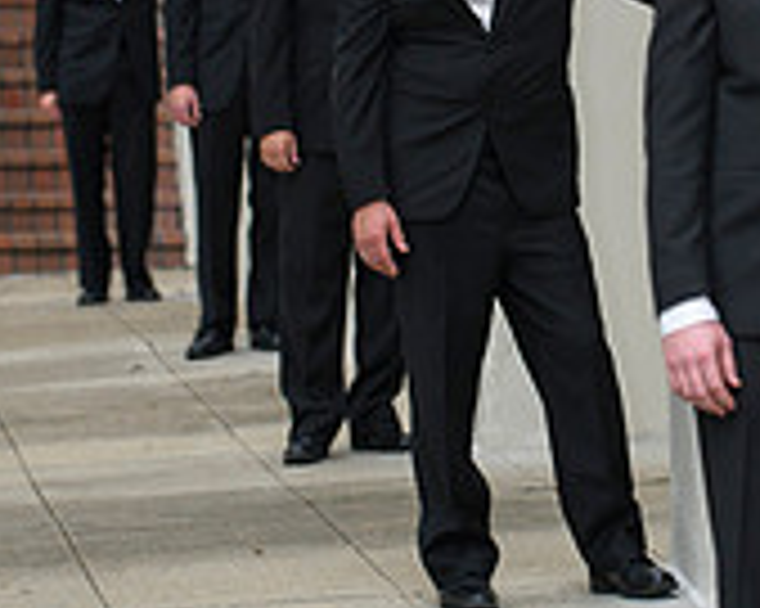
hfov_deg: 6.5
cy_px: -5
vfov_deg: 5.2
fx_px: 6722
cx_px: 578
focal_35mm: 299
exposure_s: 1/125
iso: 400
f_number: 3.5
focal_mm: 120
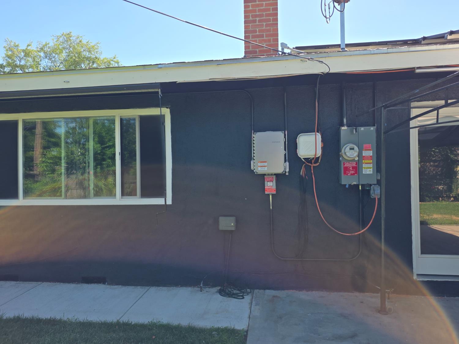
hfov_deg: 73.9
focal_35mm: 23
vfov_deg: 58.9
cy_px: 172
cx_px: 230
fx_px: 305
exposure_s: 1/2430
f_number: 1.7
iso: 80
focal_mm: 6.25
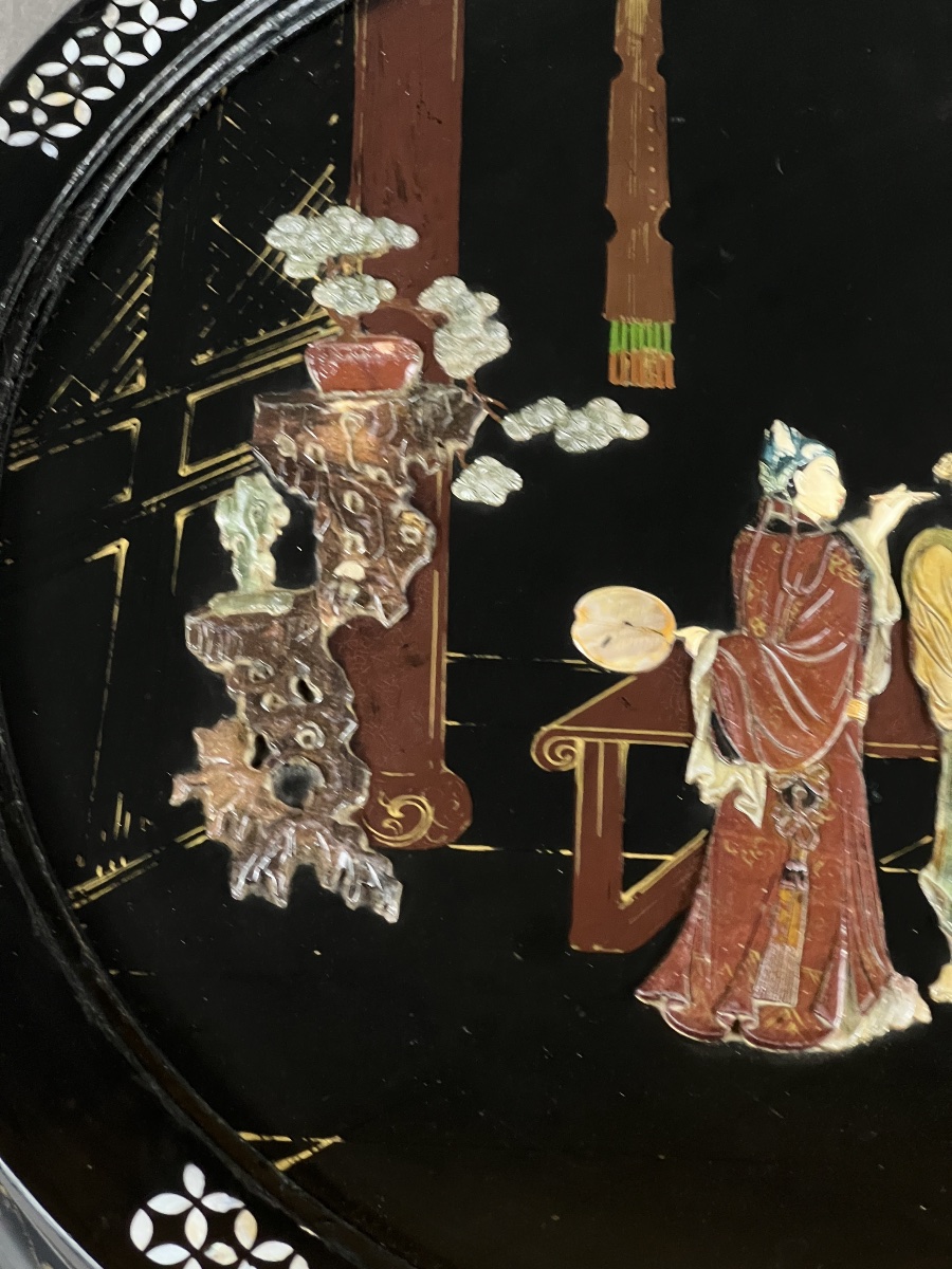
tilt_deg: -57.9
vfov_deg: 25.3
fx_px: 2824
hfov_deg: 19.1
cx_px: 476
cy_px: 634
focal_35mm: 77
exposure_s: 1/50
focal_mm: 9
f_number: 2.8
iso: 400
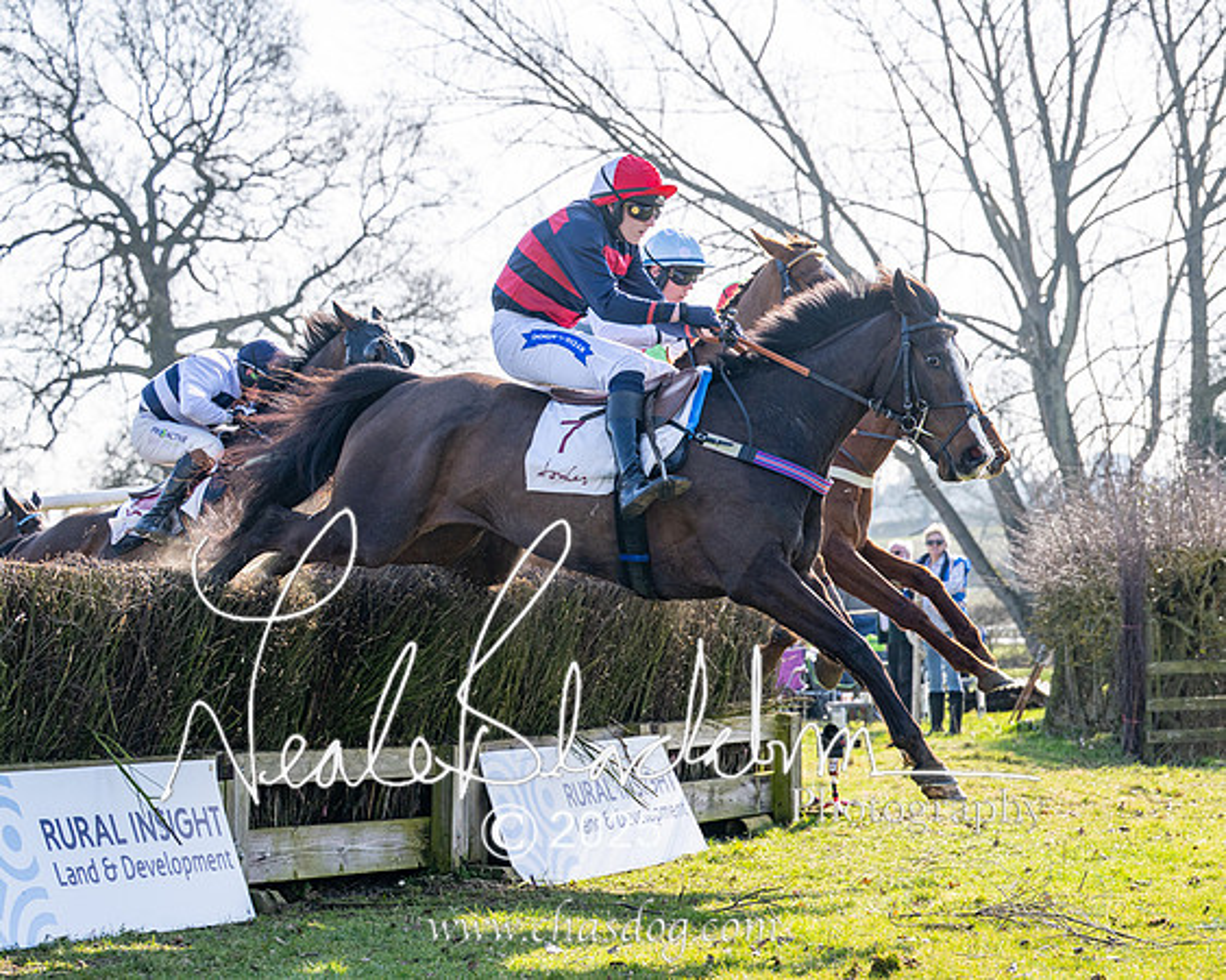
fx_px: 3203
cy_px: 478
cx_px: 664
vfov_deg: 17.4
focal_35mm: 88
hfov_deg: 21.7
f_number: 4
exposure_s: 1/2000
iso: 200
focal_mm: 70
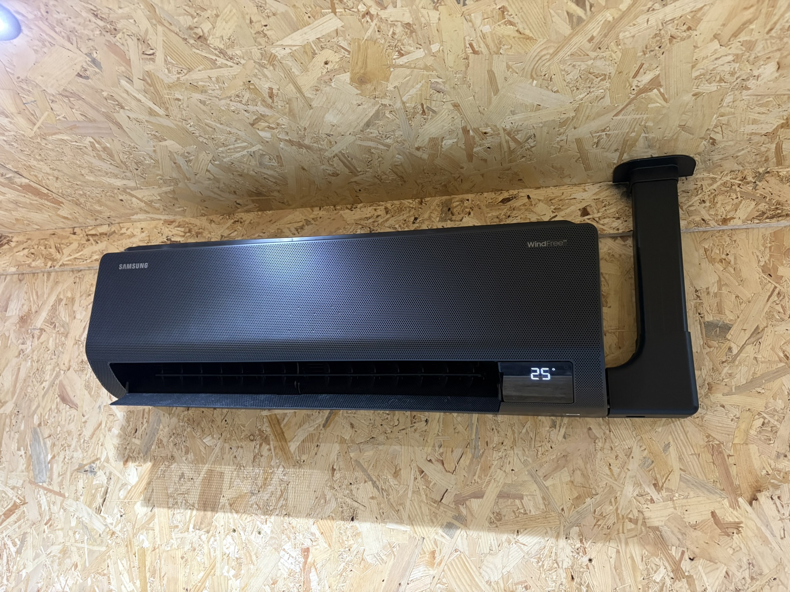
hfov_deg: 67.3
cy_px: 296
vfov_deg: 53.1
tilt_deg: +15.8
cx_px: 395
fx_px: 593
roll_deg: -2.0
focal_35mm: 26
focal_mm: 5.96
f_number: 1.6
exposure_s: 1/33
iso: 400
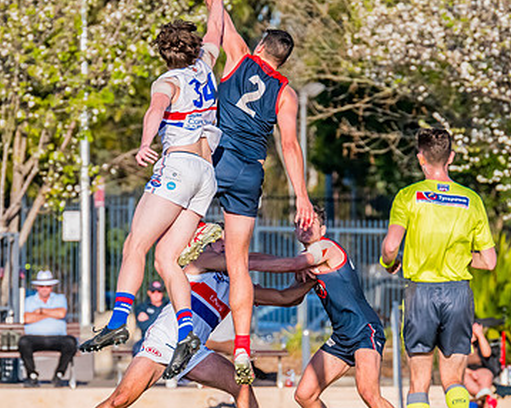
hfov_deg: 2.2
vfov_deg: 1.8
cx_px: 172
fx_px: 13362
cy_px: 169
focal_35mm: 884
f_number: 9
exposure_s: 1/1600
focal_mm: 420
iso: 800
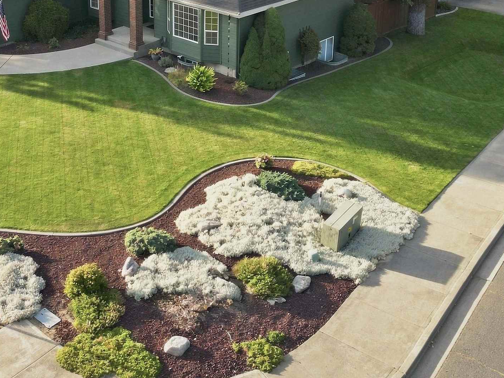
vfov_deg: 26.8
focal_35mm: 52
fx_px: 757
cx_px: 156
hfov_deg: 36.3
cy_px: 21
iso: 130
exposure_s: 1/800
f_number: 1.7
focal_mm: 6.7
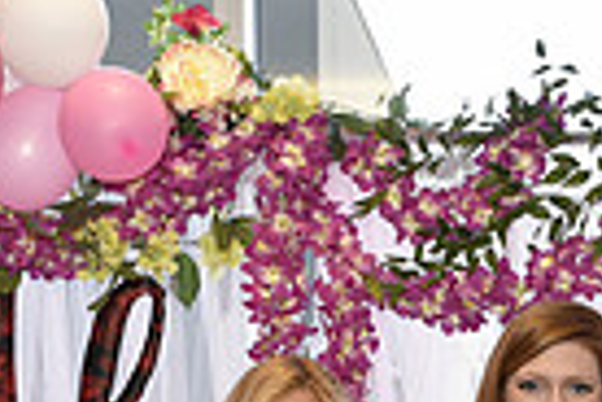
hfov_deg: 16.6
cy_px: 693
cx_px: 545
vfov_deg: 10.6
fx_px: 2040
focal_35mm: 122
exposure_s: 1/60
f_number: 5
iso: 200
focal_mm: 29
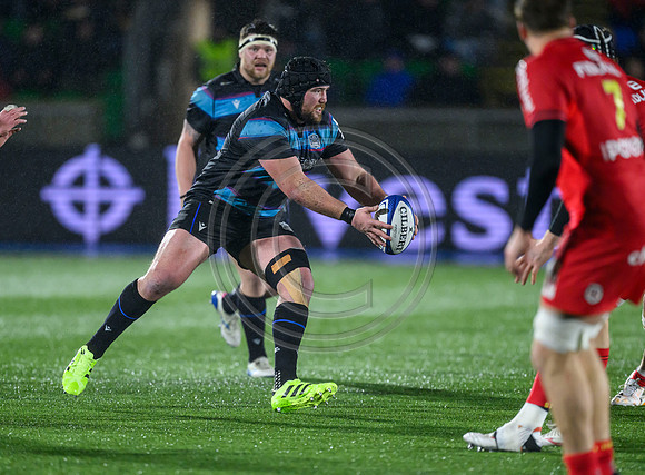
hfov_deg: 4.3
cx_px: 263
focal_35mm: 459
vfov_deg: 3.2
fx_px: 8497
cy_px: 255
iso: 5000
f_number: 3.2
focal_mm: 400
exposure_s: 1/2000
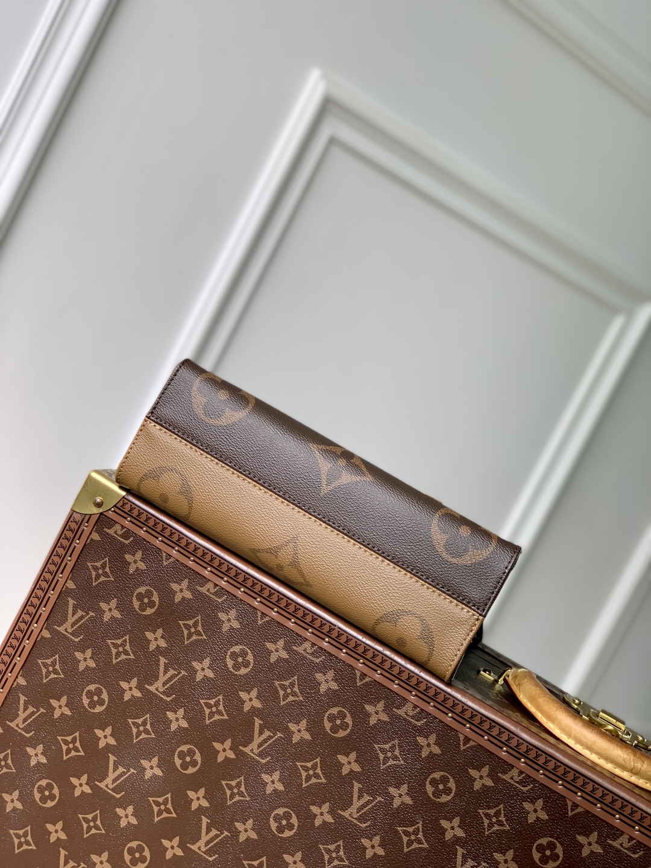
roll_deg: -27.3
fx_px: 1304
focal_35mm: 52
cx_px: 326
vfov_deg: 36.8
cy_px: 434
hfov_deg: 28.0
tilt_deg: -5.8
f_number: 2.4
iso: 16
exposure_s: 1/122
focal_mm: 6
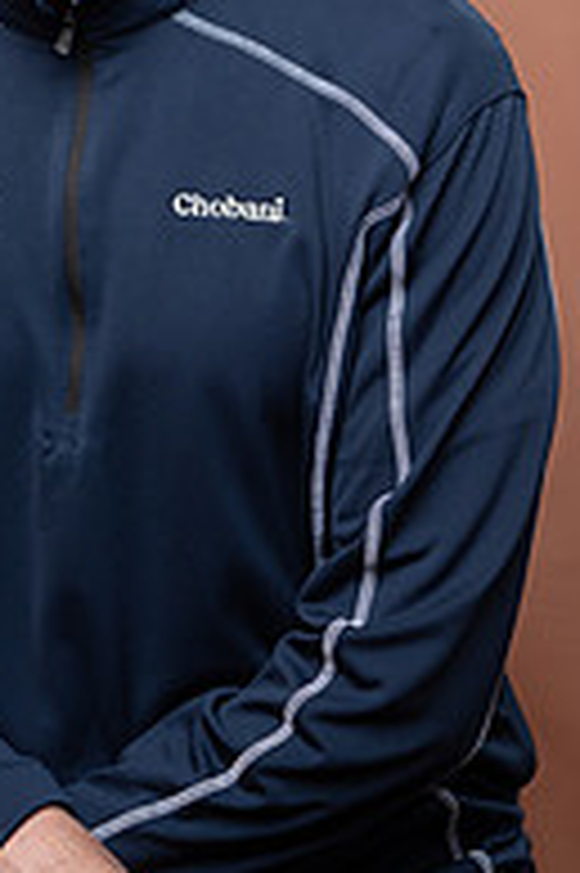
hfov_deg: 9.4
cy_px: 212
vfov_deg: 14.0
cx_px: 112
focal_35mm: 146
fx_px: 3534
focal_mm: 63
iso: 320
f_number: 4
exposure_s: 1/160
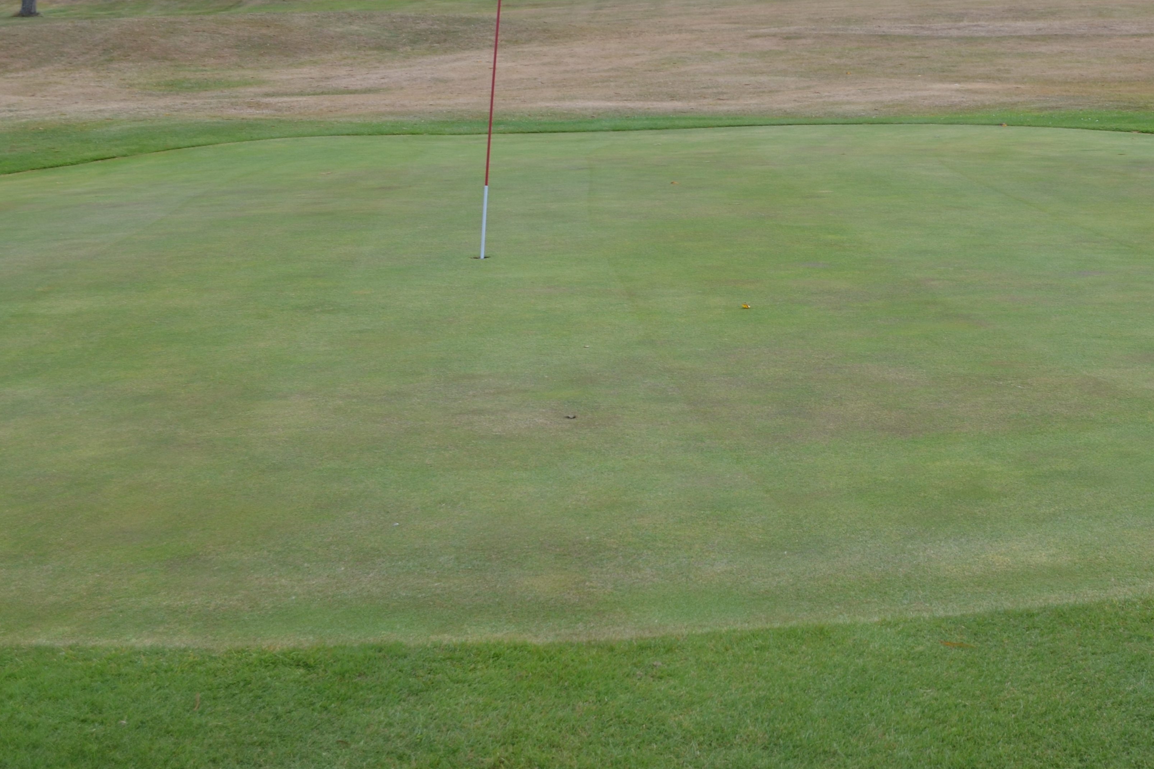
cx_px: 811
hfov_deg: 29.0
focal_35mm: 69
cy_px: 201
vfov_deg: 19.6
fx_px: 2211
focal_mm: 30
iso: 100
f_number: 6.7
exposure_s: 1/180
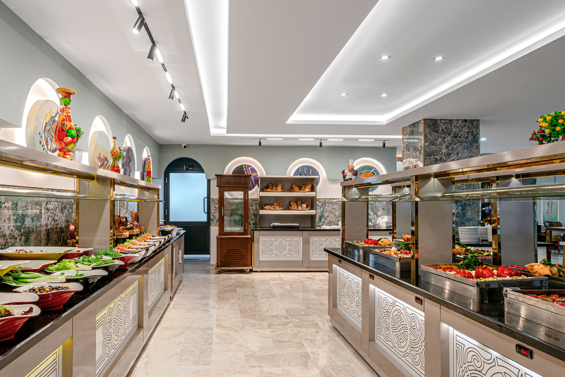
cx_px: 225
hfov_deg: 75.2
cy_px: 190
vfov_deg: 55.1
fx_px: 361
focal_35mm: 23
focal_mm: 16
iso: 200
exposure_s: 1/6
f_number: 11
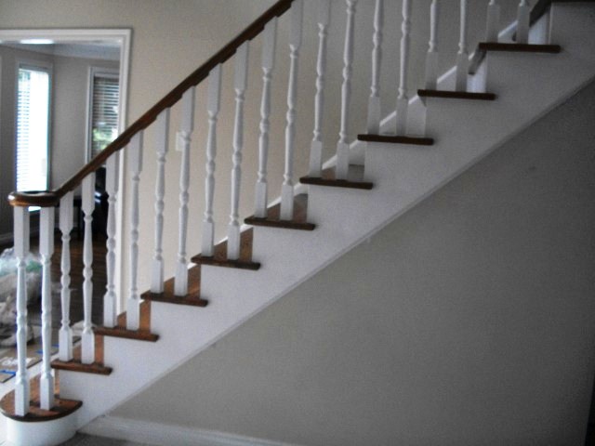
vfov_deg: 40.7
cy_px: 223
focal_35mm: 35
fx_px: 602
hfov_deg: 52.6
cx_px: 298
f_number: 3.1
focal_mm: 6.3
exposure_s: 1/125
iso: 471
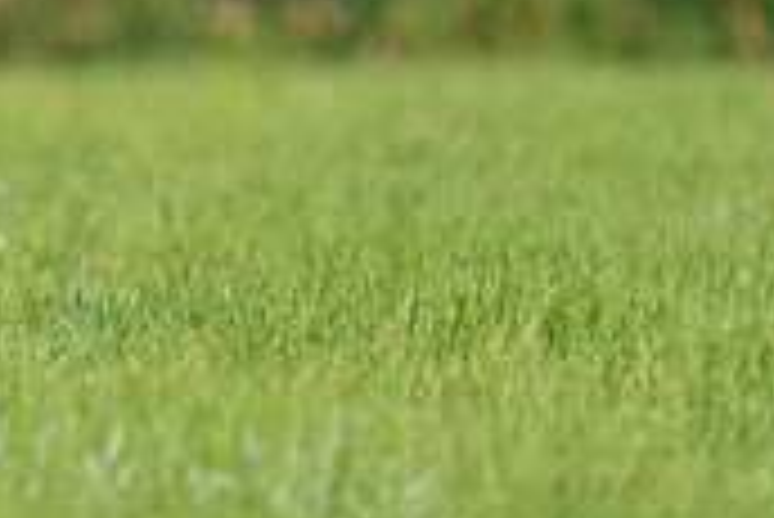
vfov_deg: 1.1
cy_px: -245
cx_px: -162
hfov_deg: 1.6
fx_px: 26962
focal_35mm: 1253
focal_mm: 371
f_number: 6.3
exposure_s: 1/4000
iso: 1000
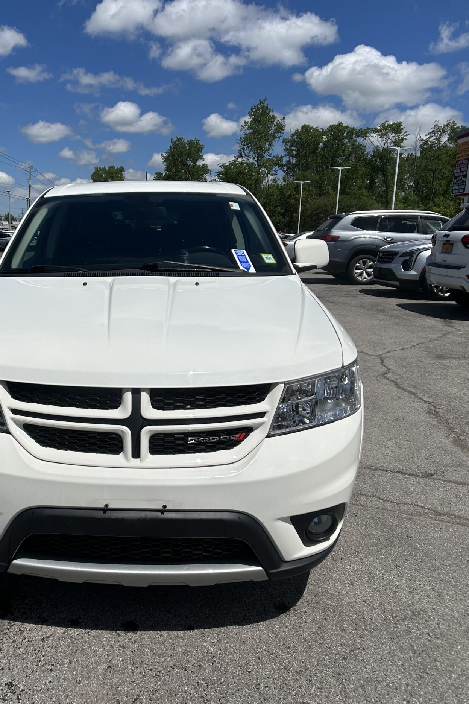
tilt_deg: -13.1
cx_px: 106
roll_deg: -0.7
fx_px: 723
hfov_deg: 35.0
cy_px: 345
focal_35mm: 37
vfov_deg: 51.9
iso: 50
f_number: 1.5
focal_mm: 5.7
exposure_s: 1/10309
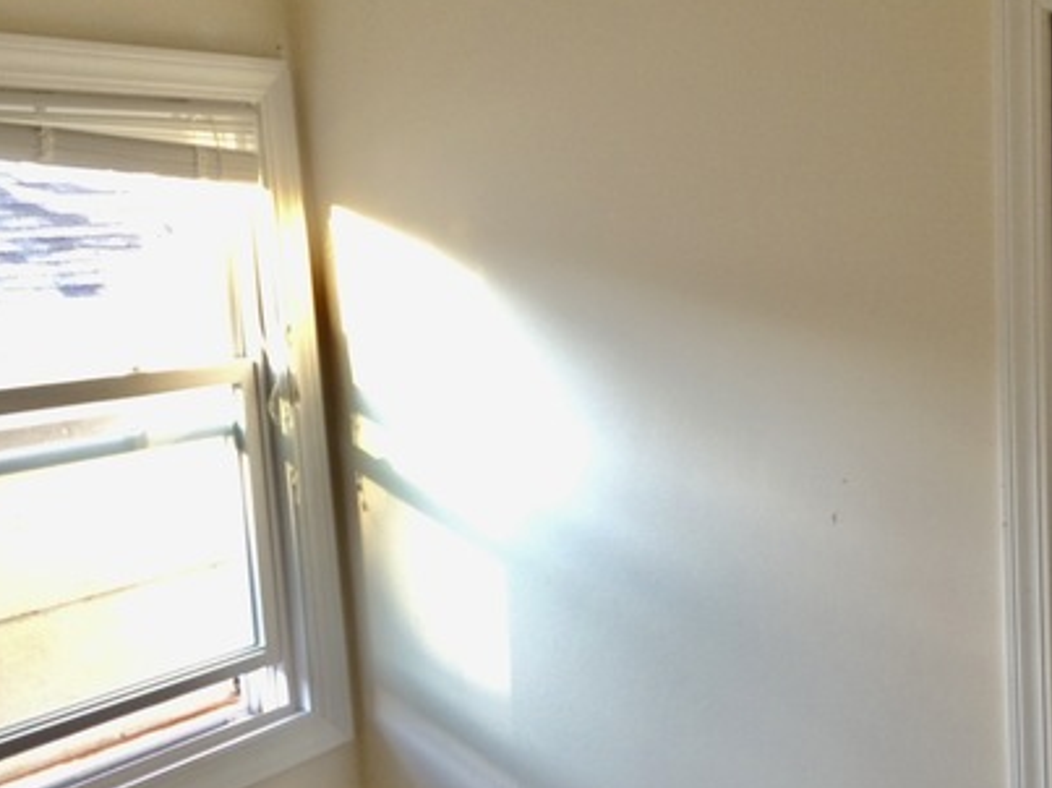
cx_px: 816
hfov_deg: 32.5
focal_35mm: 58
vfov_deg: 25.1
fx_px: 1762
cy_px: 493
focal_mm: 4.28
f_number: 2.4
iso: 80
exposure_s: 1/30
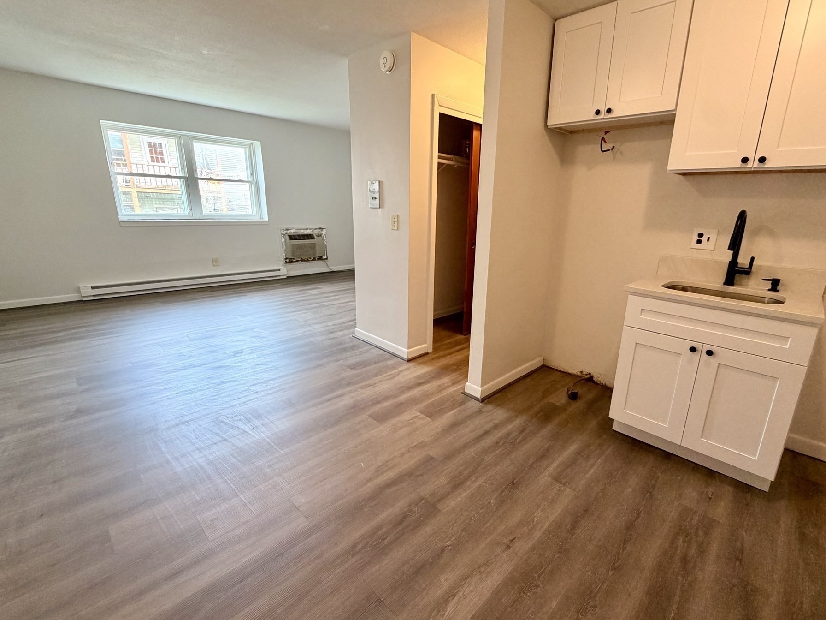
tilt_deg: -15.2
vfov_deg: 78.1
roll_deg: -2.0
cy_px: 308
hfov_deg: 94.1
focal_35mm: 16
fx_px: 382
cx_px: 458
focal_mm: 2.22
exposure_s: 1/60
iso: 160
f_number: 2.2
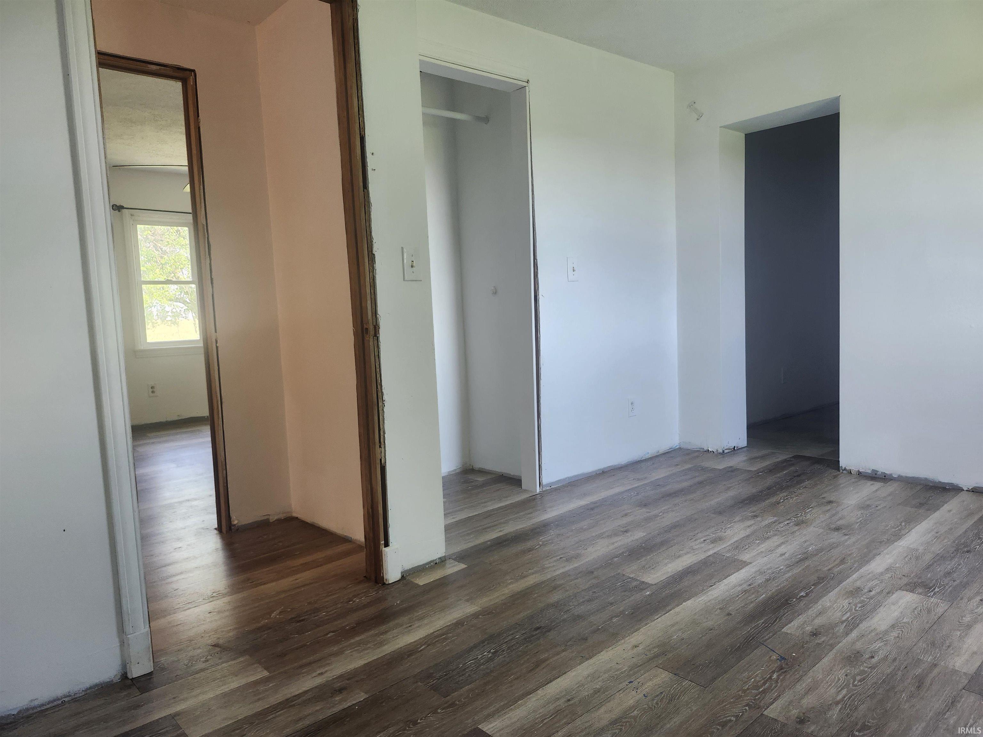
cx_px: 492
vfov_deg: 58.9
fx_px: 653
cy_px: 368
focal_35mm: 23
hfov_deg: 73.9
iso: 200
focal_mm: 5.54
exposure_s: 1/120
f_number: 1.8
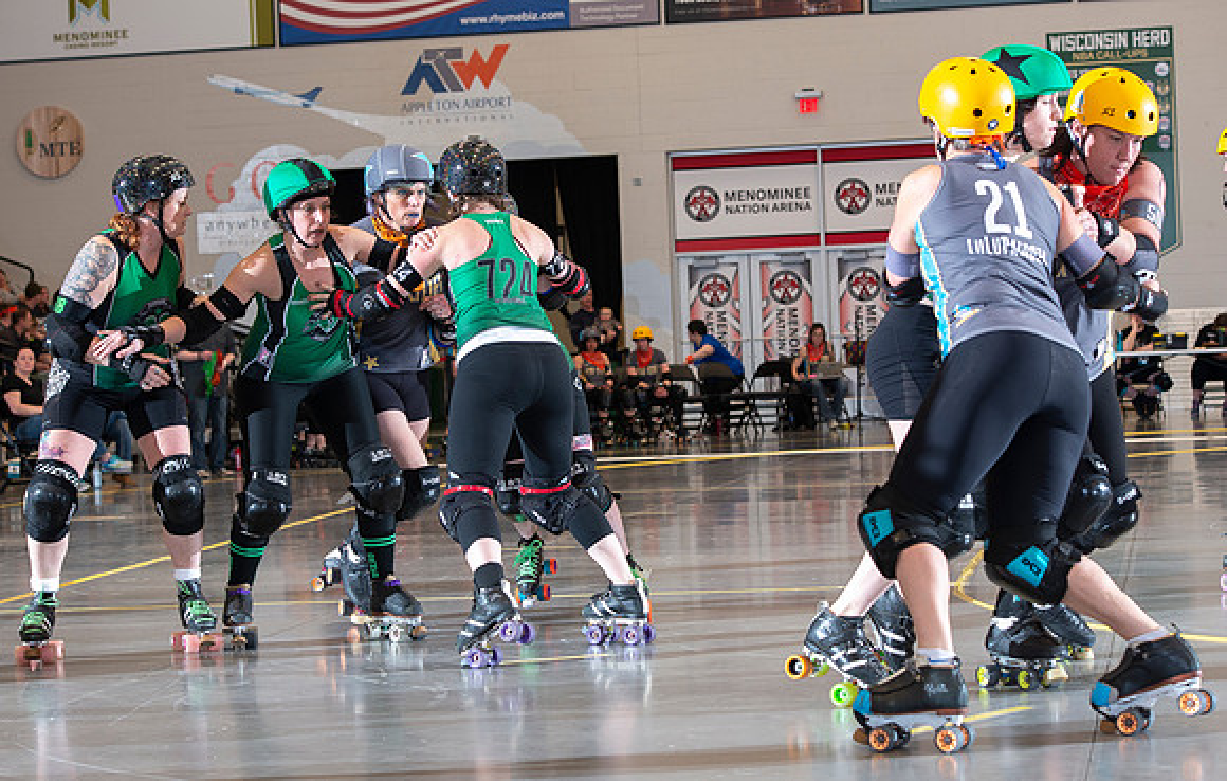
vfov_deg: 13.9
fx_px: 3201
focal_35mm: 95
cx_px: 597
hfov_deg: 21.7
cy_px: 383
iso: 640
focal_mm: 86
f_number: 5.6
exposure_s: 1/160
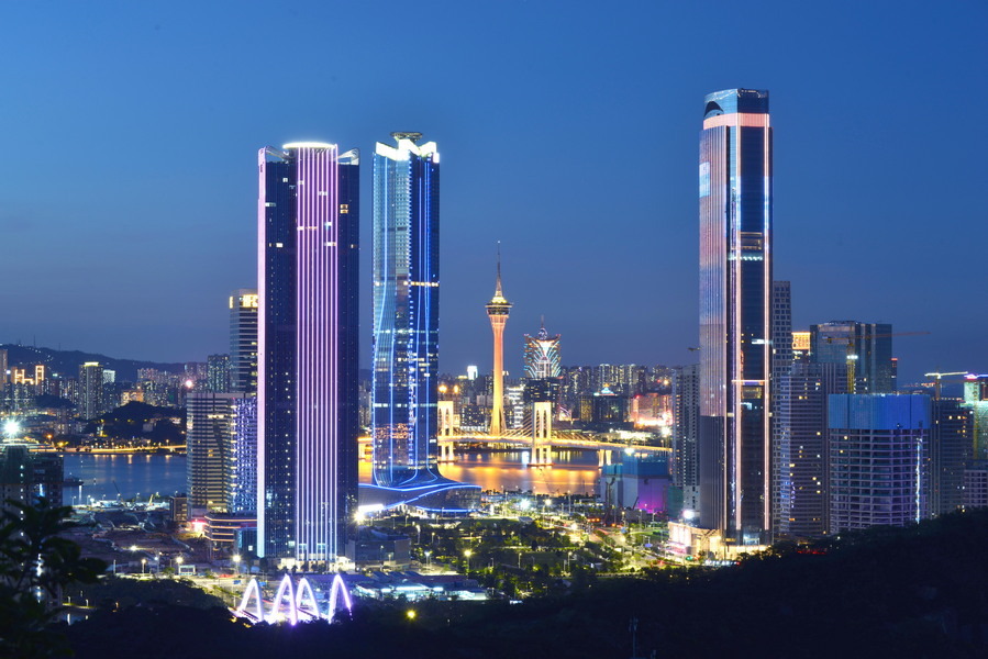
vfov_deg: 17.1
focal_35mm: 80
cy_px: 330
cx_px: 494
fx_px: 2196
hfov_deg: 25.4
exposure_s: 10
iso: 100
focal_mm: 80
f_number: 11
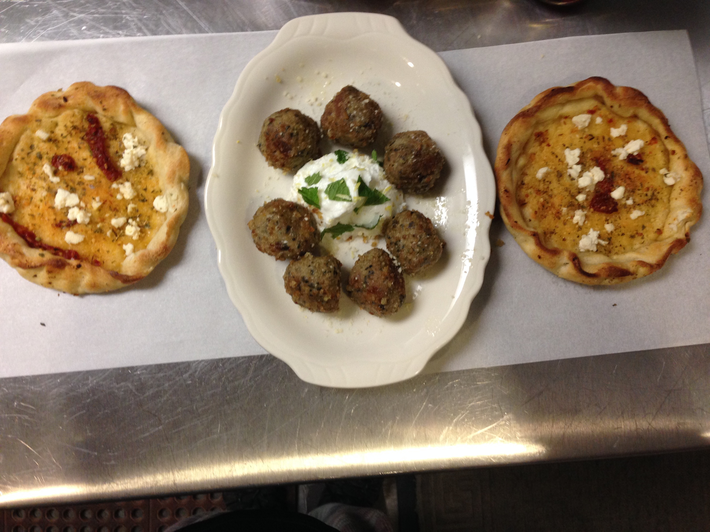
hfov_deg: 55.4
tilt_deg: -86.8
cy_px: 266
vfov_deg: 42.9
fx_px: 677
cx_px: 355
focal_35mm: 33
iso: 125
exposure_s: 1/20
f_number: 2.4
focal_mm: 4.12
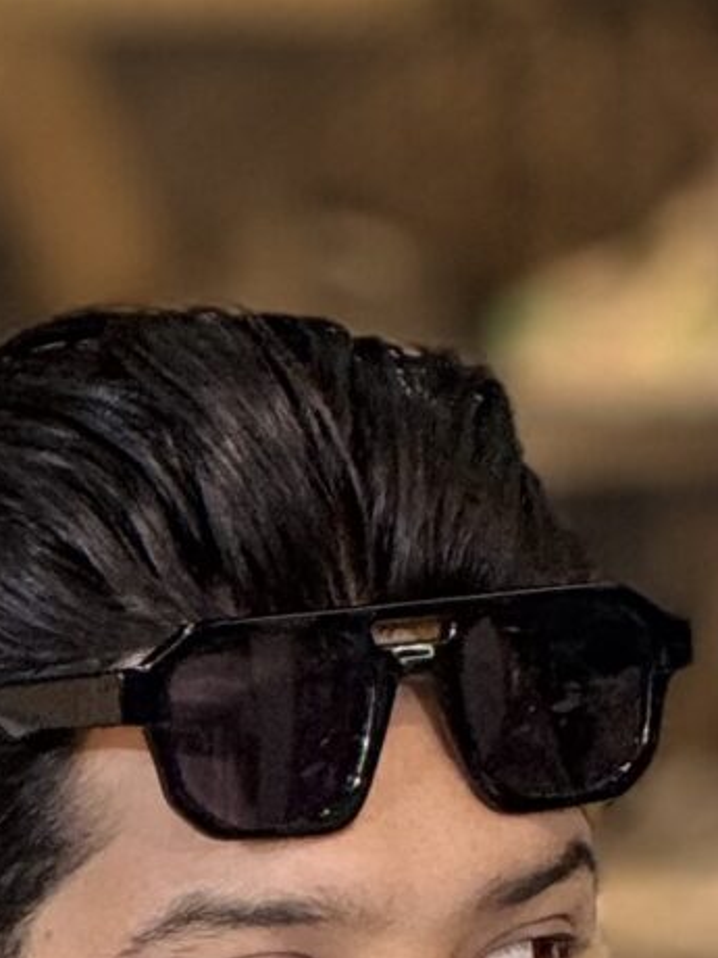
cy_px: 2362
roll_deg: +0.1
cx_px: 287
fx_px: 18474
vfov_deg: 2.9
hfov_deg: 2.2
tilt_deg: -4.3
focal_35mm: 668
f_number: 2.8
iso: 250
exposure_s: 1/100
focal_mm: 15.66
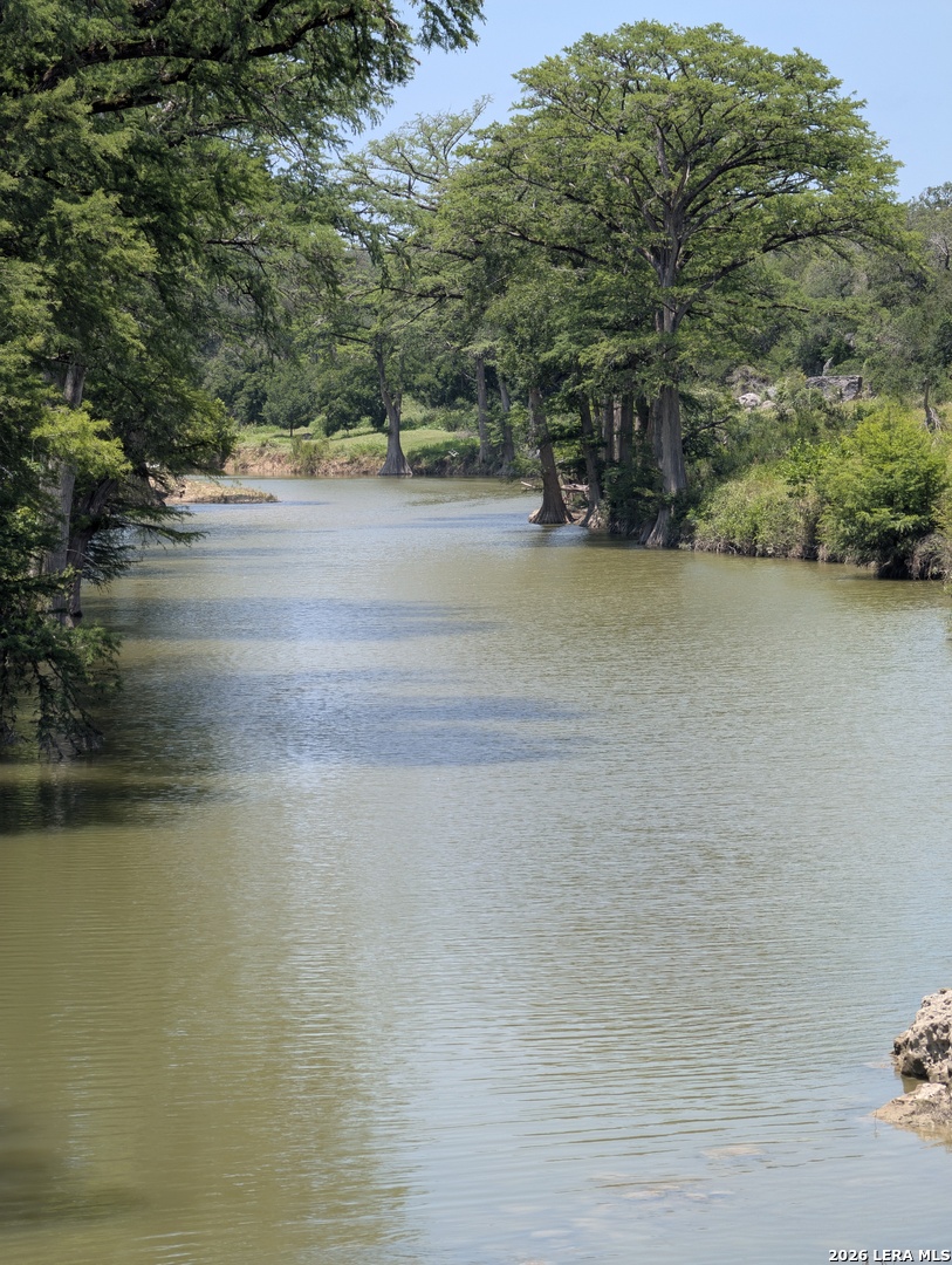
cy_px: 632
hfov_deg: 13.5
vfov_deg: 17.9
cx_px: 476
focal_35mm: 110
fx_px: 4024
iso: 17
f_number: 2.8
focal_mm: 18
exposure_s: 1/223
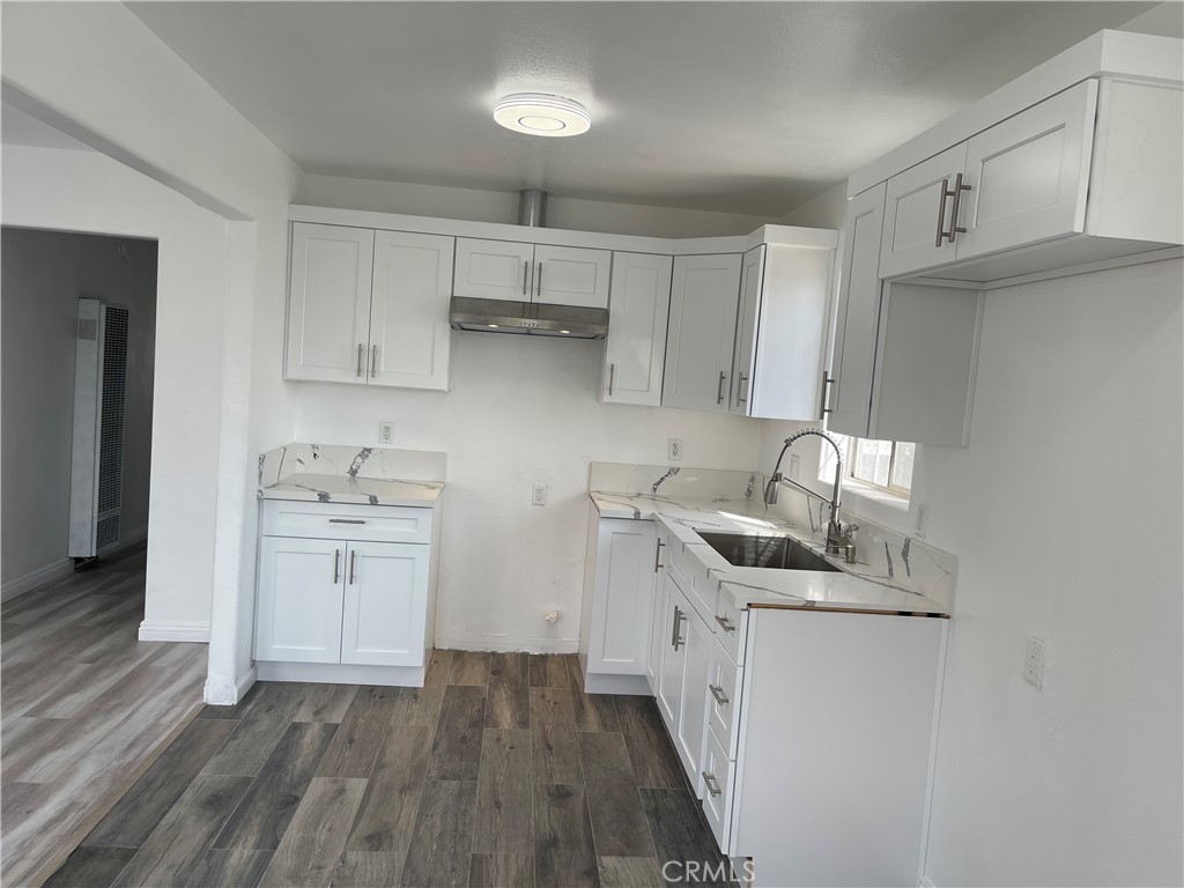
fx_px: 889
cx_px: 592
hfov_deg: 67.3
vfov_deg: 53.1
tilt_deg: -5.2
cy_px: 444
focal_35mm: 26
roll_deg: -4.2
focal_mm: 5.1
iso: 32
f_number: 1.6
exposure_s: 1/472
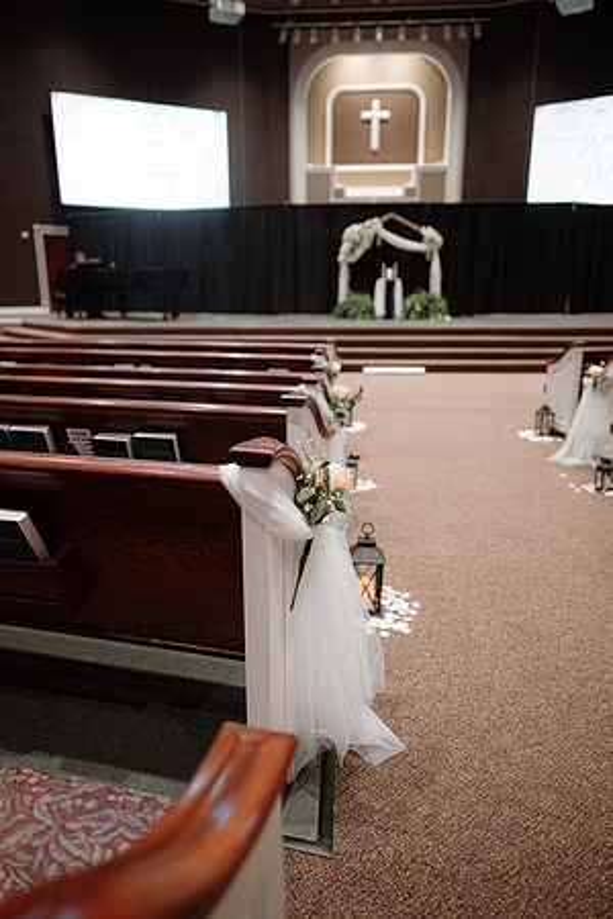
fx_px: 613
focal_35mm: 24
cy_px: 460
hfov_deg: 53.1
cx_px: 306
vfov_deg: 73.7
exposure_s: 1/400
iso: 2000
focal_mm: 24
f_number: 2.2
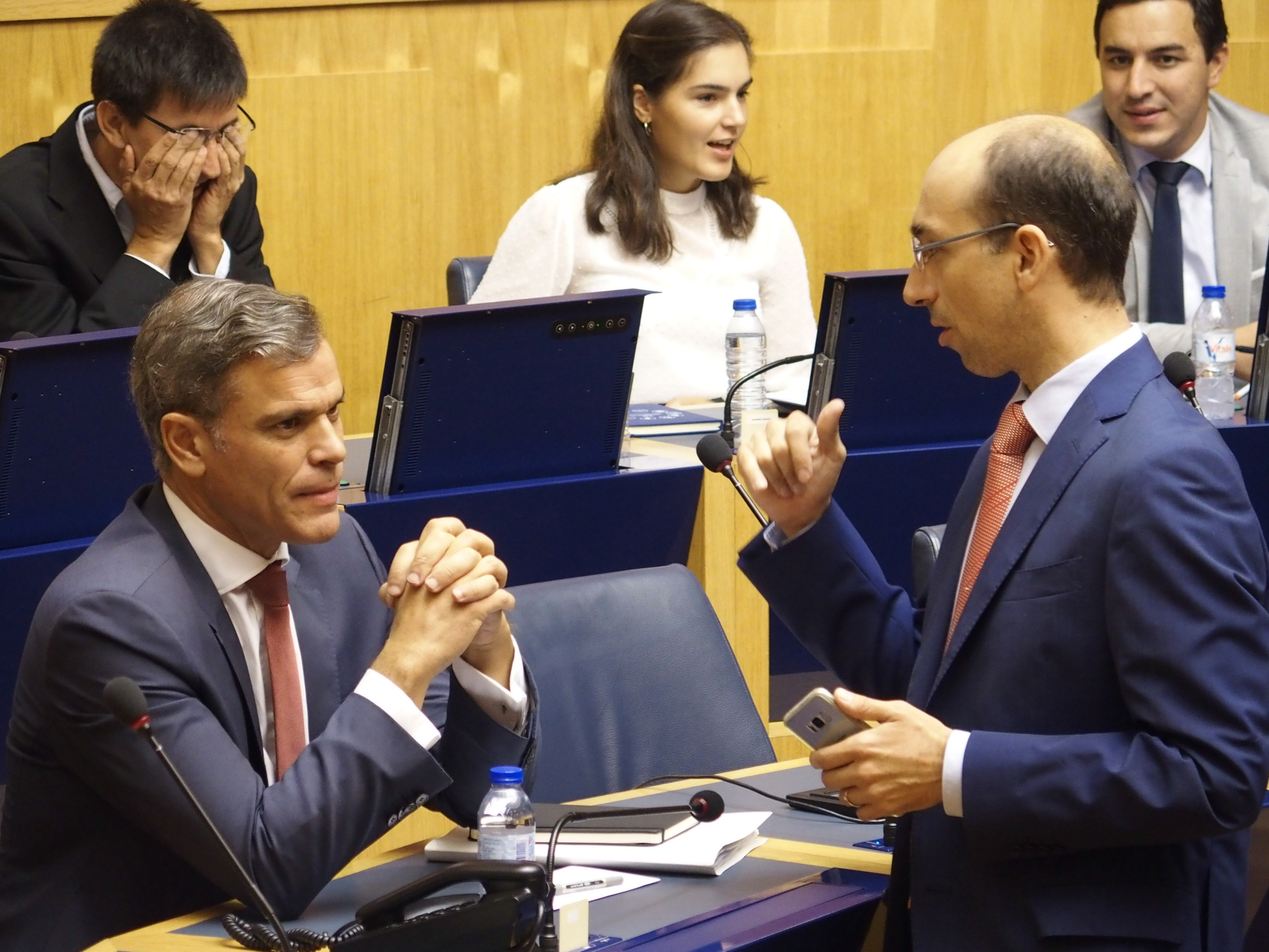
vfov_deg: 8.2
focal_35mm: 182
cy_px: 476
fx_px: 6672
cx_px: 634
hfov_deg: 10.9
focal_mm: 38.6
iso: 800
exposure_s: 1/60
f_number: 2.8
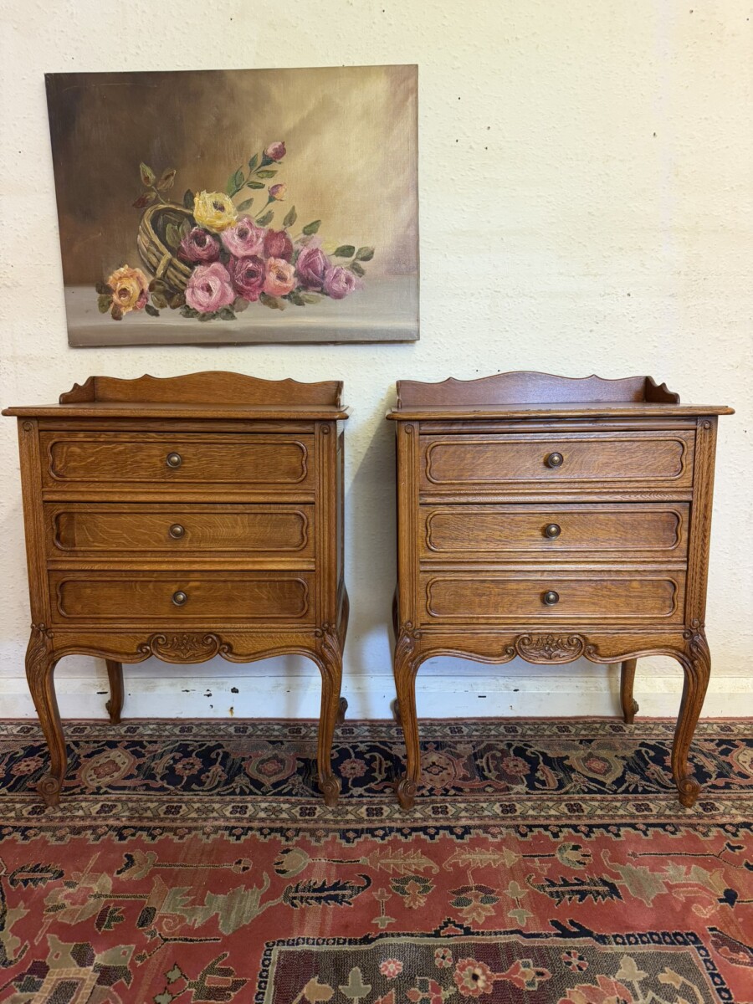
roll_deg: +0.0
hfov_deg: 56.8
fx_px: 696
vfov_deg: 71.6
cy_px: 502
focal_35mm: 24
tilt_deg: -9.3
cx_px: 376
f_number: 1.78
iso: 200
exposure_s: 1/100
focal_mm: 6.76
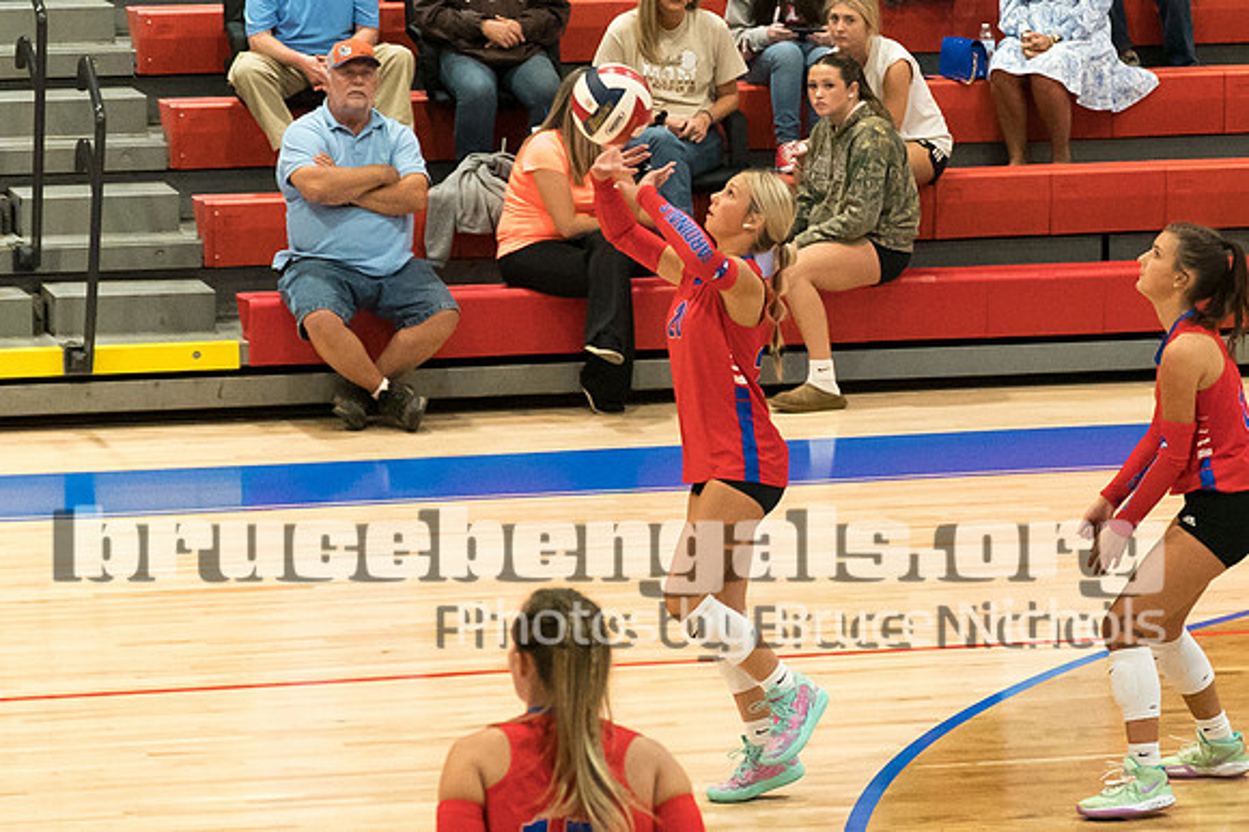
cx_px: 755
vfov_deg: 7.0
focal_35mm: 195
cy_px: 506
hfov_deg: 10.6
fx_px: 6751
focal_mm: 70
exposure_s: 1/1000
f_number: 2.8
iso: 4000
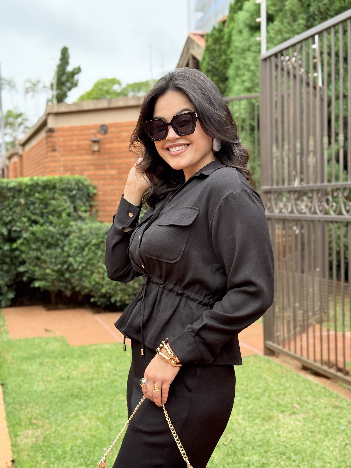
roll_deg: +0.9
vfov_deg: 39.7
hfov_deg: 30.3
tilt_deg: -1.6
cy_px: 234
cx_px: 176
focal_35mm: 48
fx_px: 649
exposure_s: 1/310
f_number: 1.78
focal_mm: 6.76
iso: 100
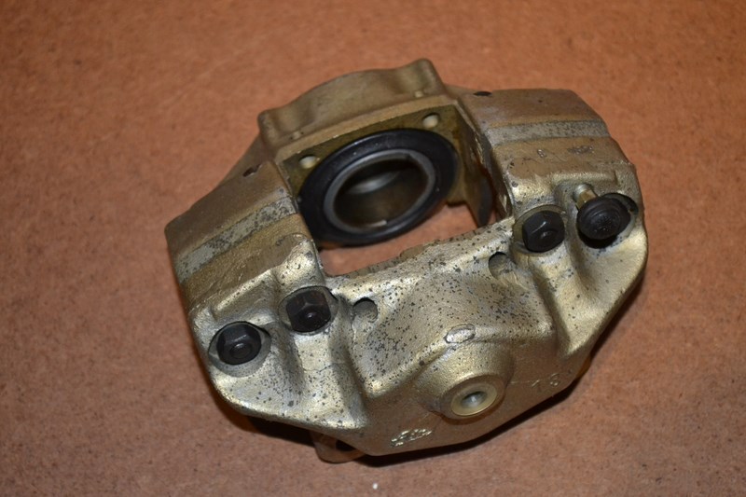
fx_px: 1709
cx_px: 373
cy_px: 248
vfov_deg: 16.5
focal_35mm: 82
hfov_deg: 24.6
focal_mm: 55
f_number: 5.6
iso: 2000
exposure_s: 1/60
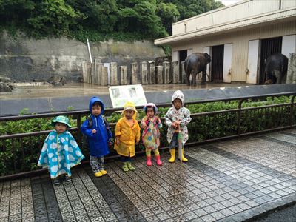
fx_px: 248
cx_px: 148
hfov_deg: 61.7
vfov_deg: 48.2
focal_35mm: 29
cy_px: 111
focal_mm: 4.15
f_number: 2.2
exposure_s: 1/60
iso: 32
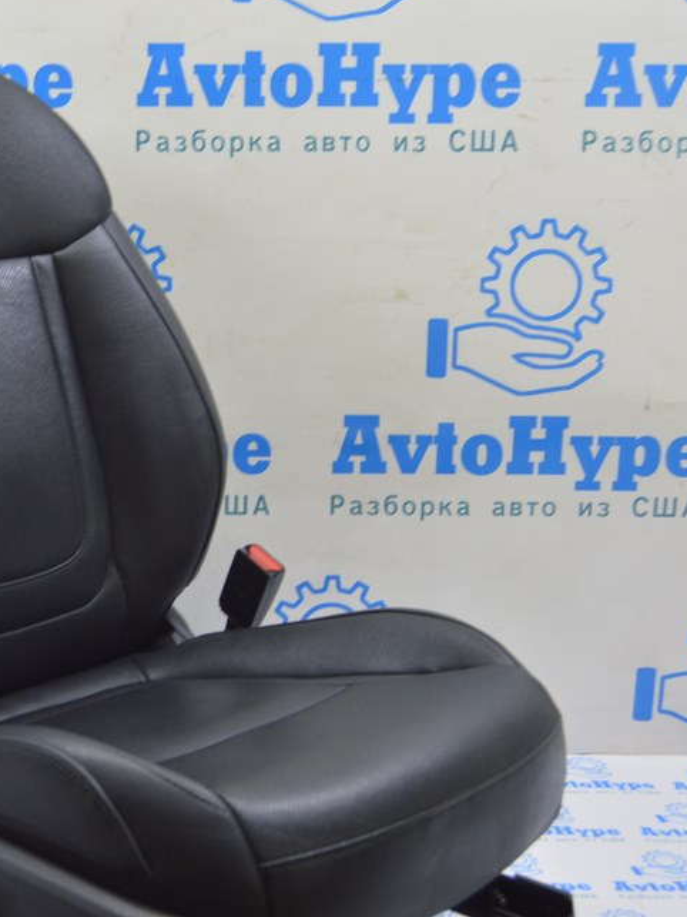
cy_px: 467
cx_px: 83
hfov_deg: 26.8
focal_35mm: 53
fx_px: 1397
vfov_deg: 36.3
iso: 400
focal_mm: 23
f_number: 5.6
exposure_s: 1/20
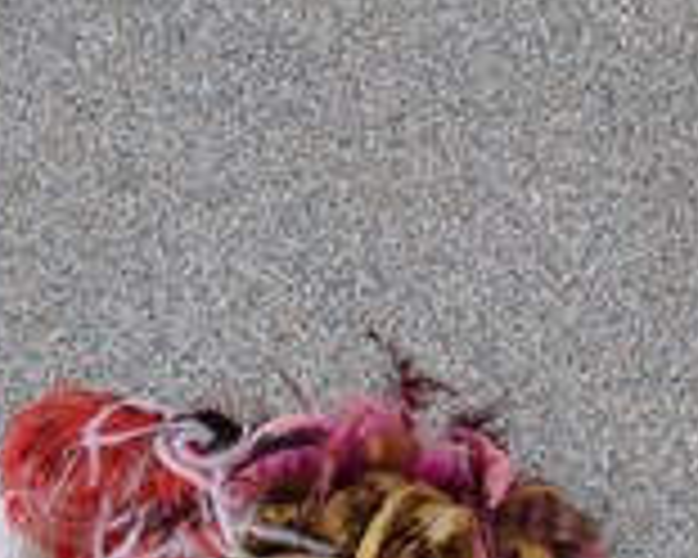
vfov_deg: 6.2
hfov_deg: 7.8
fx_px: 4979
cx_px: 1121
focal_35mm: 241
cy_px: 1296
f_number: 6.3
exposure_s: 1/40
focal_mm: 26
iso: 200
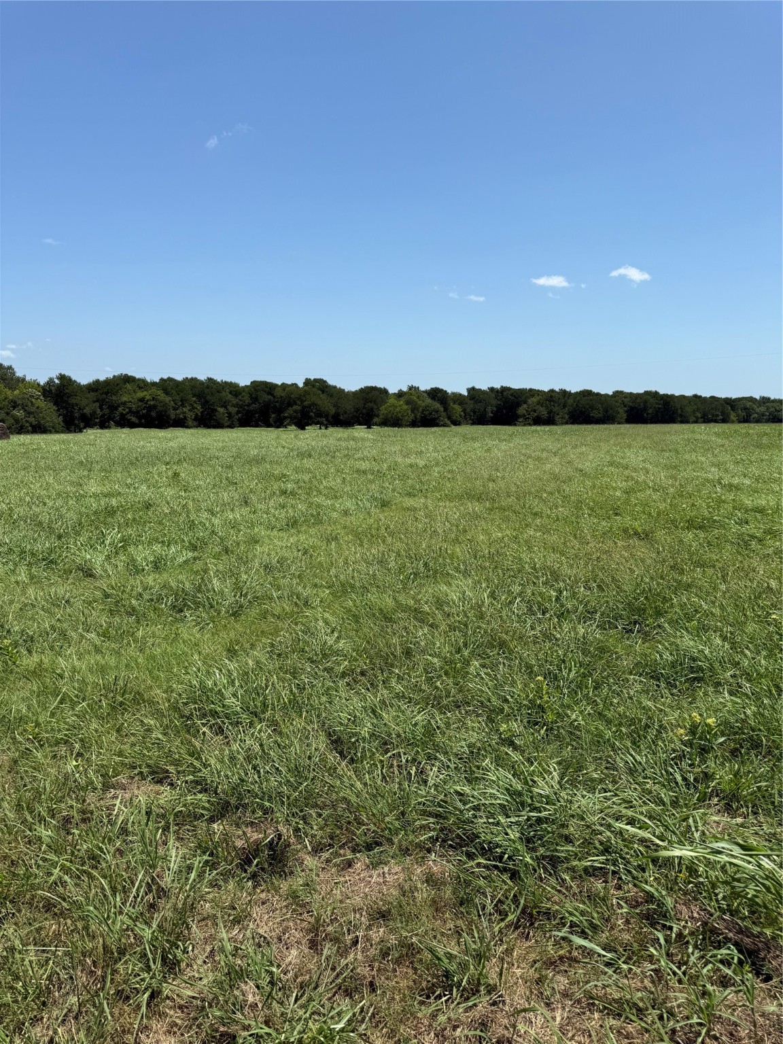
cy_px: 522
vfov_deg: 71.6
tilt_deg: -7.8
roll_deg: -1.1
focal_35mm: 24
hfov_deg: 56.8
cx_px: 392
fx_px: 724
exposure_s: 1/4975
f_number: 1.78
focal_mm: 6.76
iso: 80
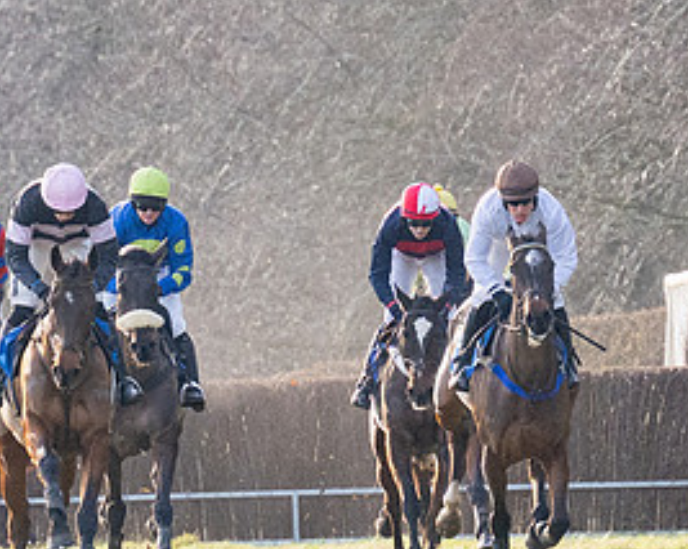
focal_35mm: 1021
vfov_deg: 1.5
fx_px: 20767
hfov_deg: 1.9
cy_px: 374
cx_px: 750
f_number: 5
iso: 800
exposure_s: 1/2000
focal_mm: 190
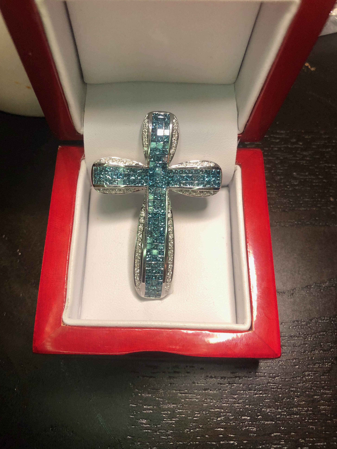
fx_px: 376
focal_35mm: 29
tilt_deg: -68.4
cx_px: 166
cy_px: 221
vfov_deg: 61.7
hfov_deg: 48.2
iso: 40
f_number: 1.8
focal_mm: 4
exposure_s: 1/32
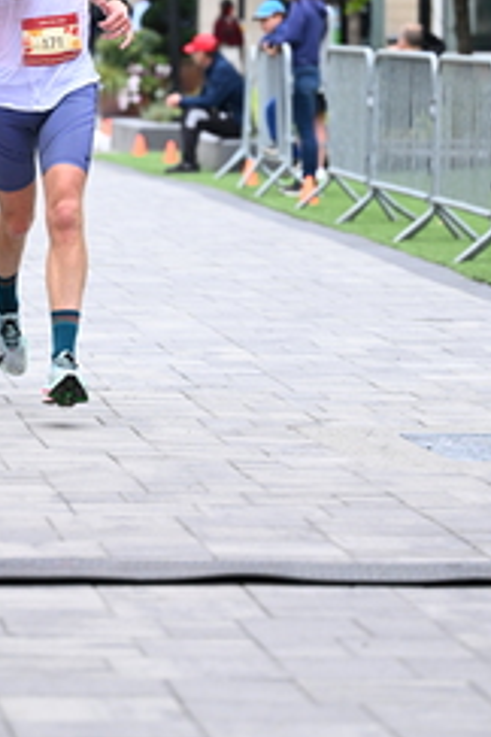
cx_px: 183
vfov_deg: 9.2
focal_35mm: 224
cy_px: 133
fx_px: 4582
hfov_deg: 6.1
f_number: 2.8
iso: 1250
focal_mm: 99
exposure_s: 1/1250
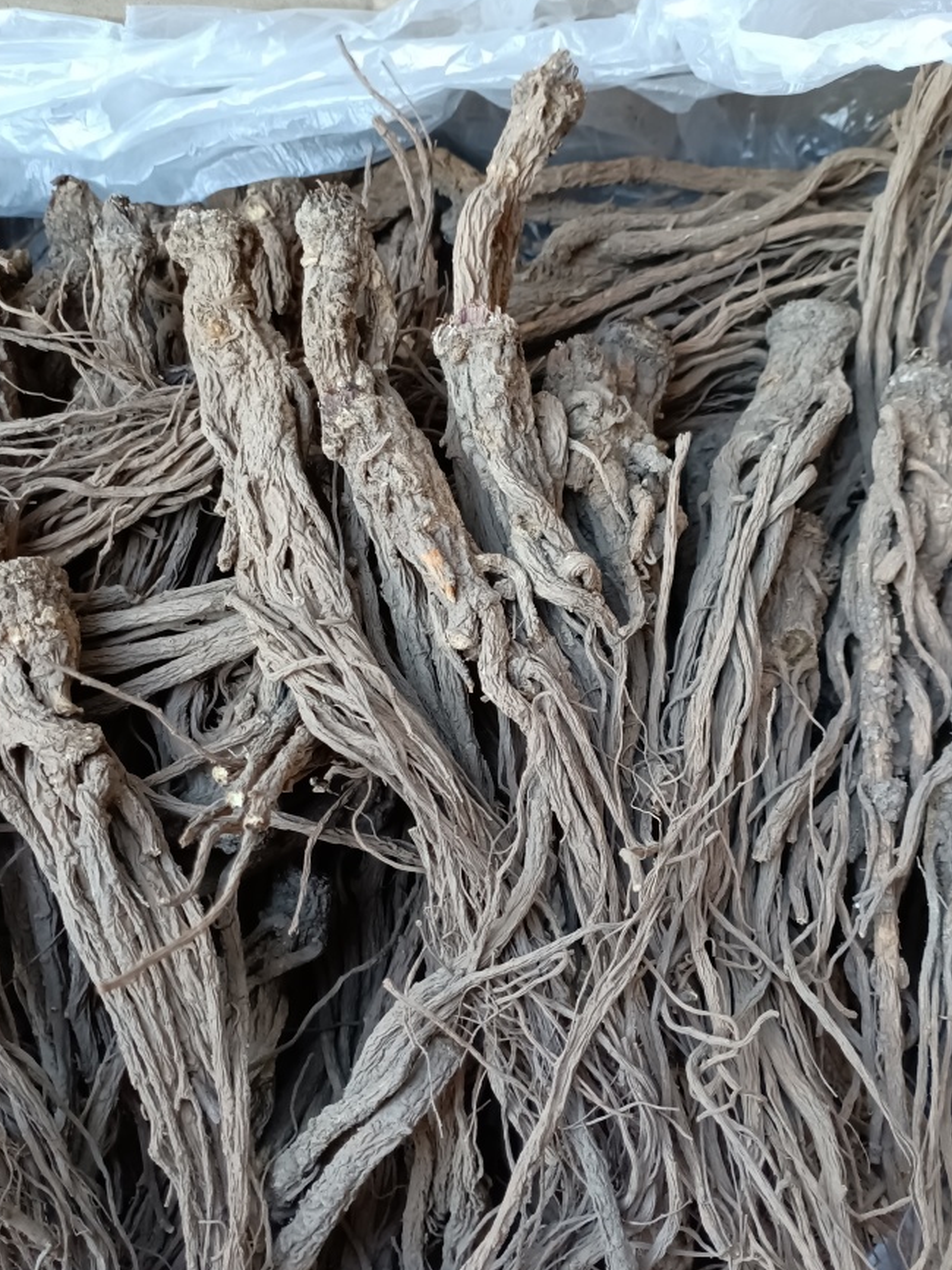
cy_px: 666
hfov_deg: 44.1
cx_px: 485
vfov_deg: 56.8
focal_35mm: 32
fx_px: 1174
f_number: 1.8
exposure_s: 1/60
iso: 477
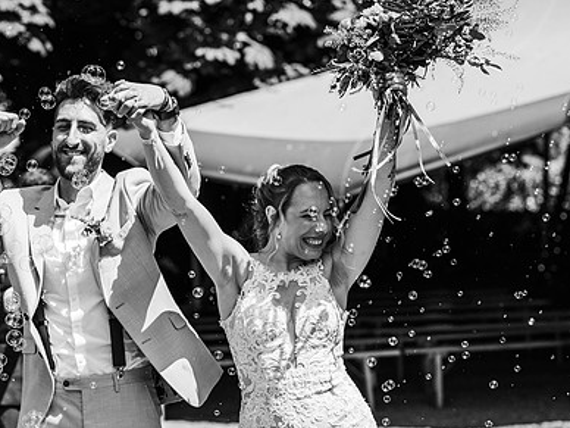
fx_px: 2009
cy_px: 176
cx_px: 195
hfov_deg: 16.1
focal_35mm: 122
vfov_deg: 12.1
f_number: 4
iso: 100
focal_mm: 85
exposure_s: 1/1000
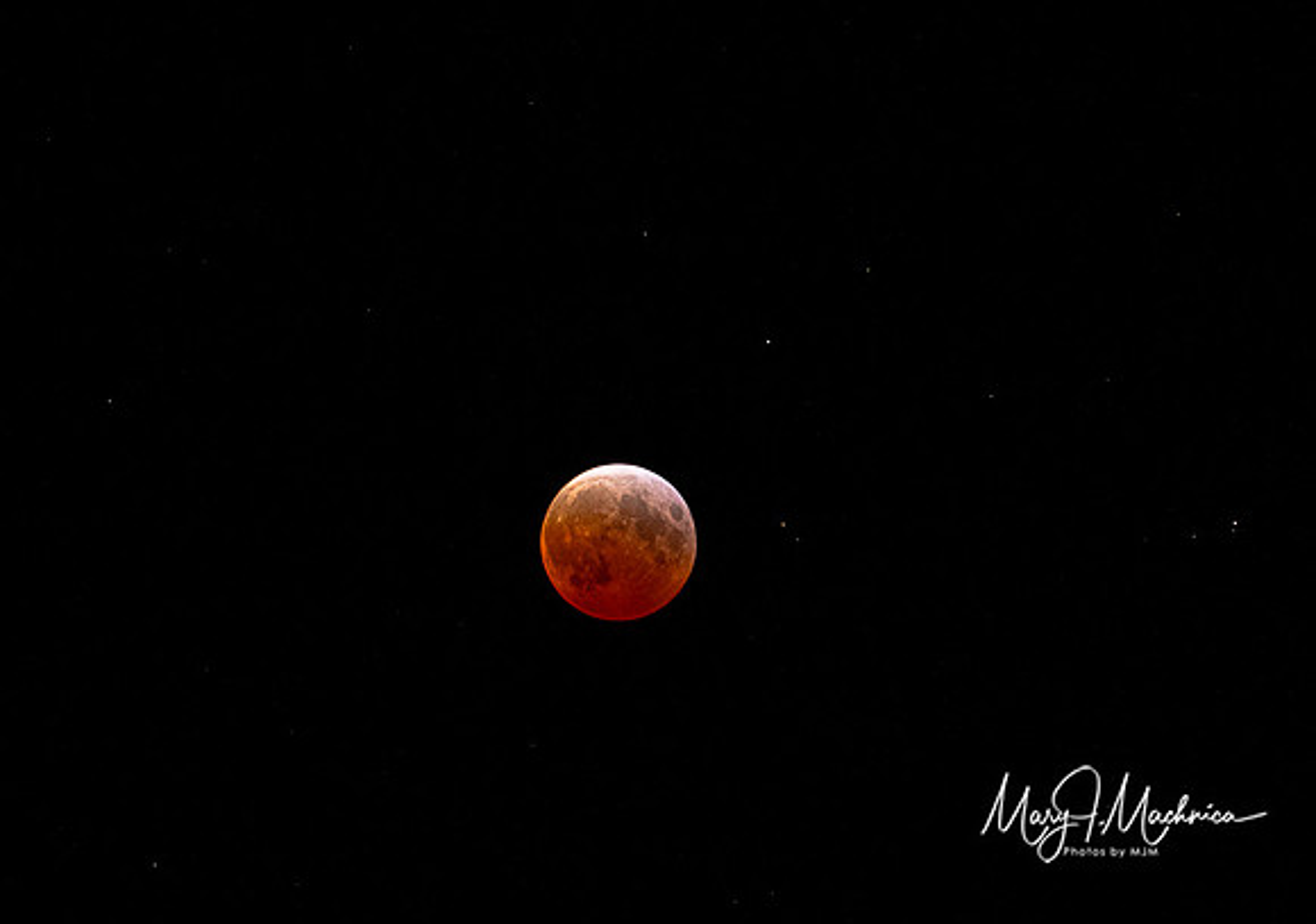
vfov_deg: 3.0
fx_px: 17612
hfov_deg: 4.3
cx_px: 567
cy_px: 406
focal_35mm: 474
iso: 1000
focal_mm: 360
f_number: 8
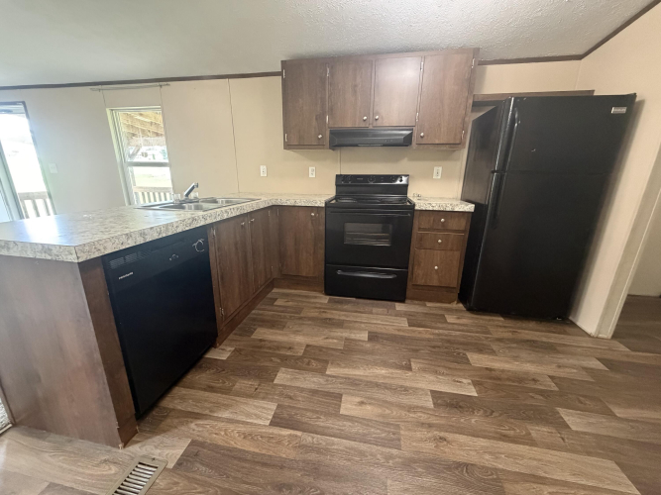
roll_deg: +0.0
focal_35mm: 14
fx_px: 267
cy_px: 248
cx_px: 330
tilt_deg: -14.9
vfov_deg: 85.7
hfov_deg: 102.1
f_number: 2.2
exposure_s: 1/60
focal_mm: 2.22
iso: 640
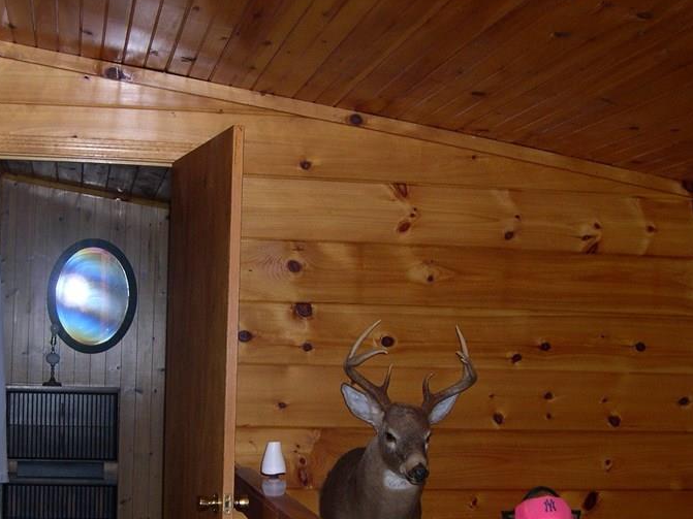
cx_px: 257
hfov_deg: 33.1
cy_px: 387
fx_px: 1161
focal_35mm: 58
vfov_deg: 24.9
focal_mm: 8
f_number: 2.8
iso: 199
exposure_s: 1/60
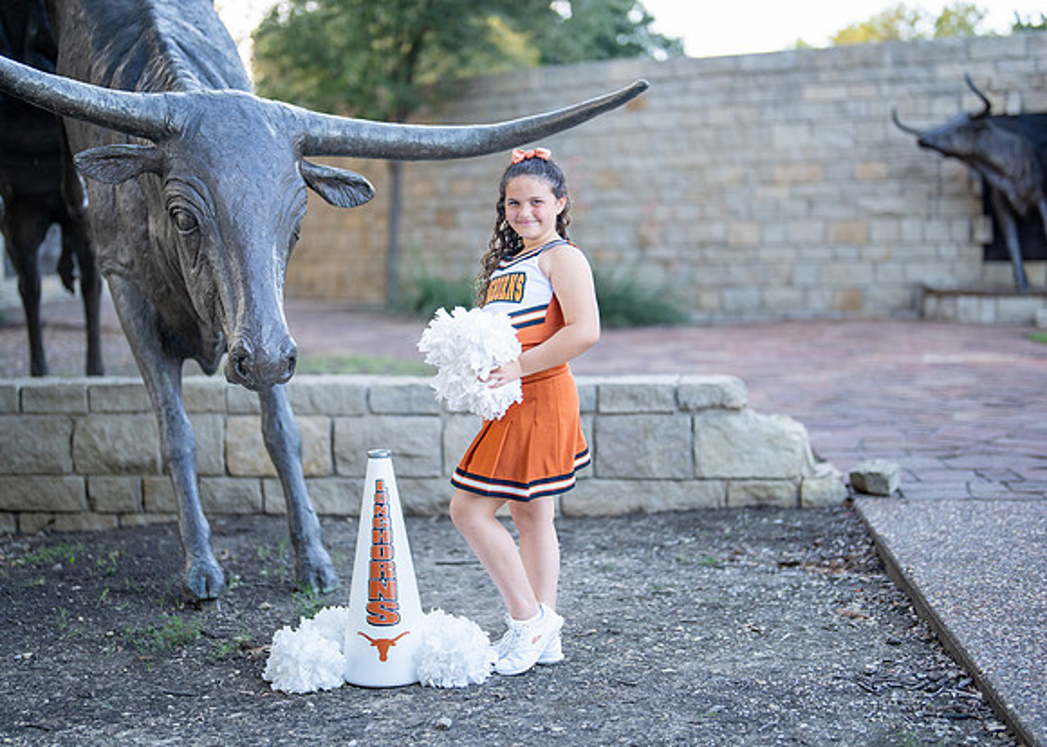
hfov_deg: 33.5
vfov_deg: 24.2
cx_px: 505
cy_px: 364
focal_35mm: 59
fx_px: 1740
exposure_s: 1/1000
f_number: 1.2
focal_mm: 50
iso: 250
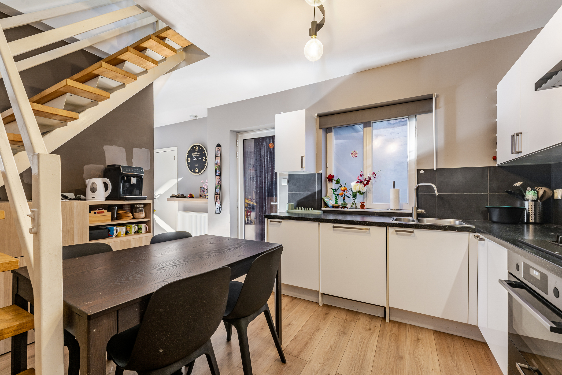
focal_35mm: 14
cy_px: 188
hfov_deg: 104.3
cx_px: 281
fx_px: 219
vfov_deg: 81.2
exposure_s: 1/10
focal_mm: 14
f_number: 11
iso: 250
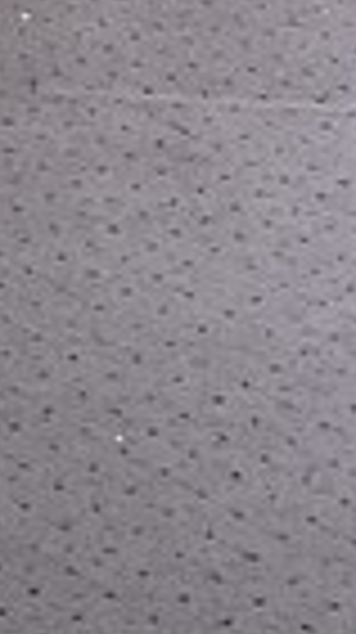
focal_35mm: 246
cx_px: -491
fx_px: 4141
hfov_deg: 4.8
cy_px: -1250
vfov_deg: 7.7
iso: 64
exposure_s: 1/50
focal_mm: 3.3
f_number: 2.4
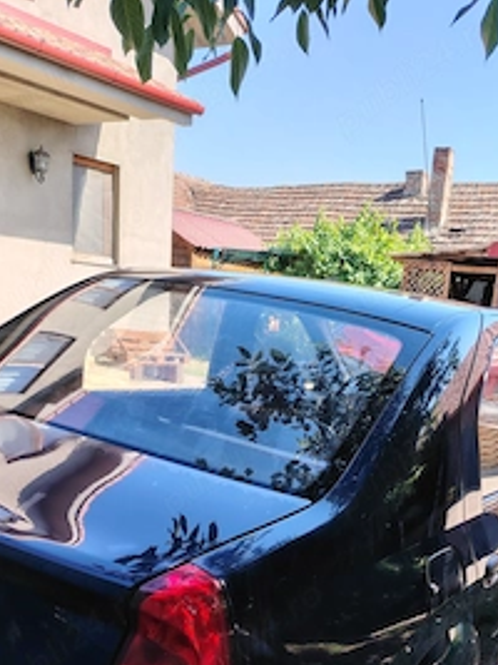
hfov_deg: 39.2
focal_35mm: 36
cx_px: 329
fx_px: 691
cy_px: 496
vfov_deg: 49.4
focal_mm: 5.25
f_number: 1.75
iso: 100
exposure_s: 1/199
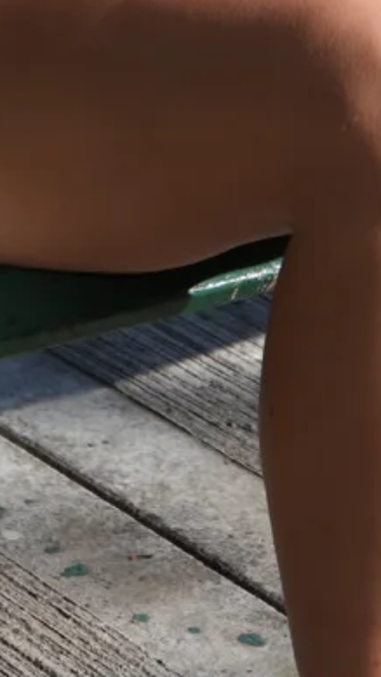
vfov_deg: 9.2
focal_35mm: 226
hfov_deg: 5.4
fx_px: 4056
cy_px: -475
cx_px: -19
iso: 100
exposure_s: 1/320
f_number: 5.6
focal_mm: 56
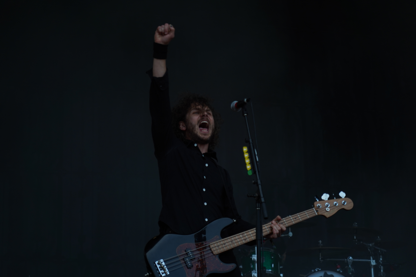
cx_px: 208
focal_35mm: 105
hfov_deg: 19.5
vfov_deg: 13.0
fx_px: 1213
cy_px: 138
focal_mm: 105
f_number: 4
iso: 640
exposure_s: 1/125
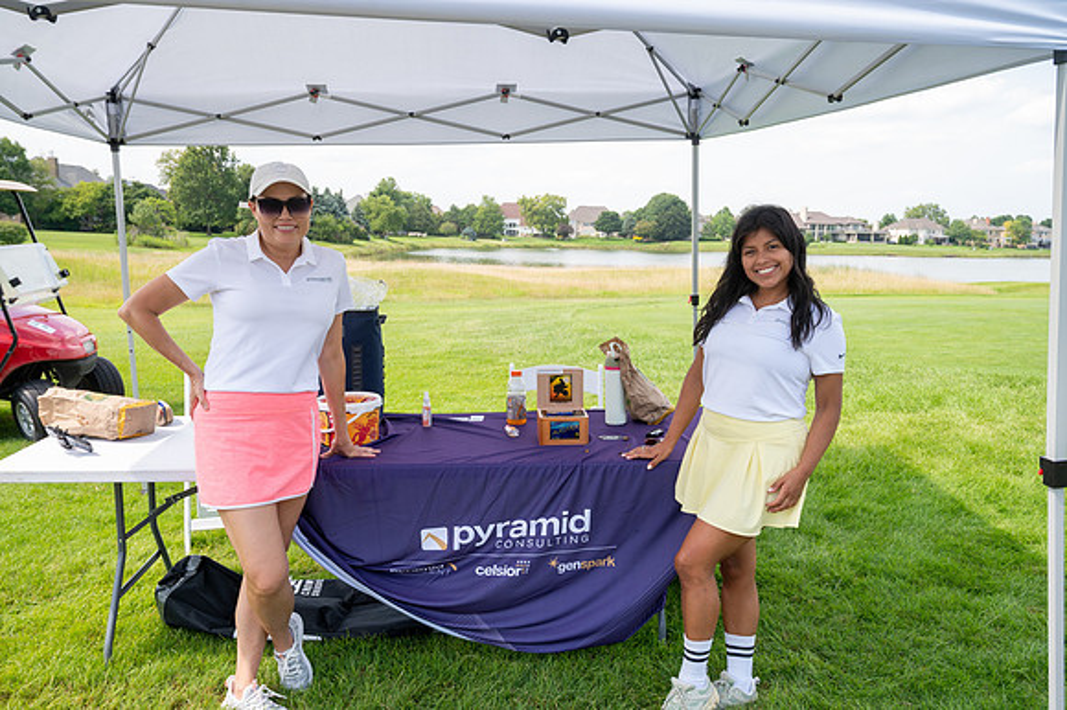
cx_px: 534
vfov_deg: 43.6
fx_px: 889
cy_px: 355
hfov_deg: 62.0
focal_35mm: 30
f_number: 6.3
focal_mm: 30
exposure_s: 1/250
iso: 250
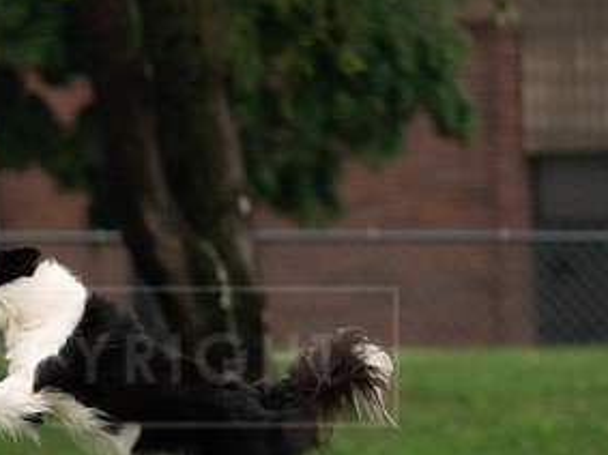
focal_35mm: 719
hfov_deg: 2.8
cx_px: 45
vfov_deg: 2.1
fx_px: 12623
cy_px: 394
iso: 6400
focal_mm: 365
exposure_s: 1/1600
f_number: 6.3
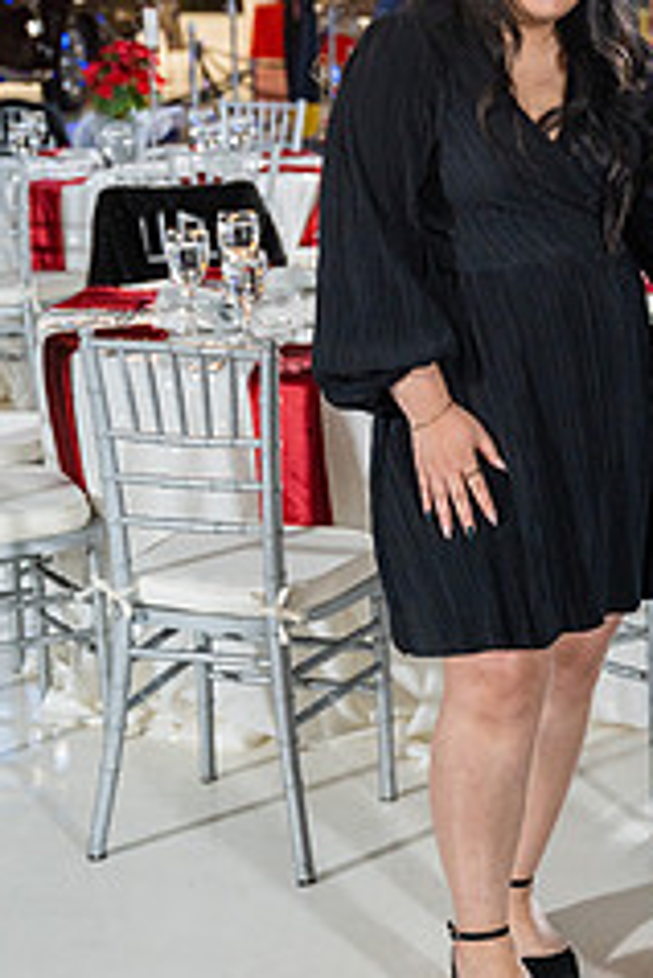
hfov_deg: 15.5
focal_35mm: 87
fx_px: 2364
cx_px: 608
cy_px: 366
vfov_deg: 23.3
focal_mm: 46.1
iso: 3200
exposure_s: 1/250
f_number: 2.8
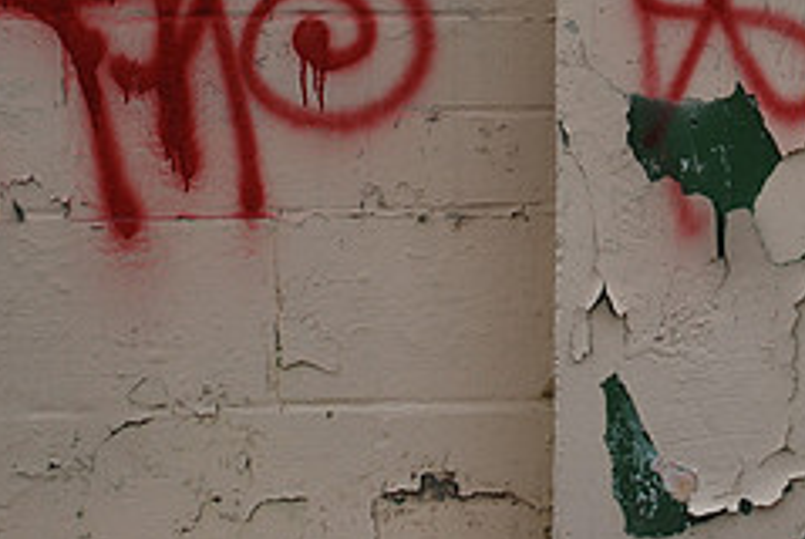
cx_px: 714
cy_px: -108
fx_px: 2776
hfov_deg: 16.3
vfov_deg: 10.9
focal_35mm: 124
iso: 125
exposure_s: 1/125
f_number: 5.6
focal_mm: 34
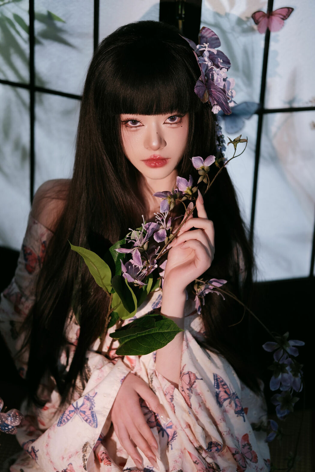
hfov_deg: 16.3
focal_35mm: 84
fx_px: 1102
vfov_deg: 24.2
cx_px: 158
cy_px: 236
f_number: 1.4
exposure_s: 1/250
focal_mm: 56
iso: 200
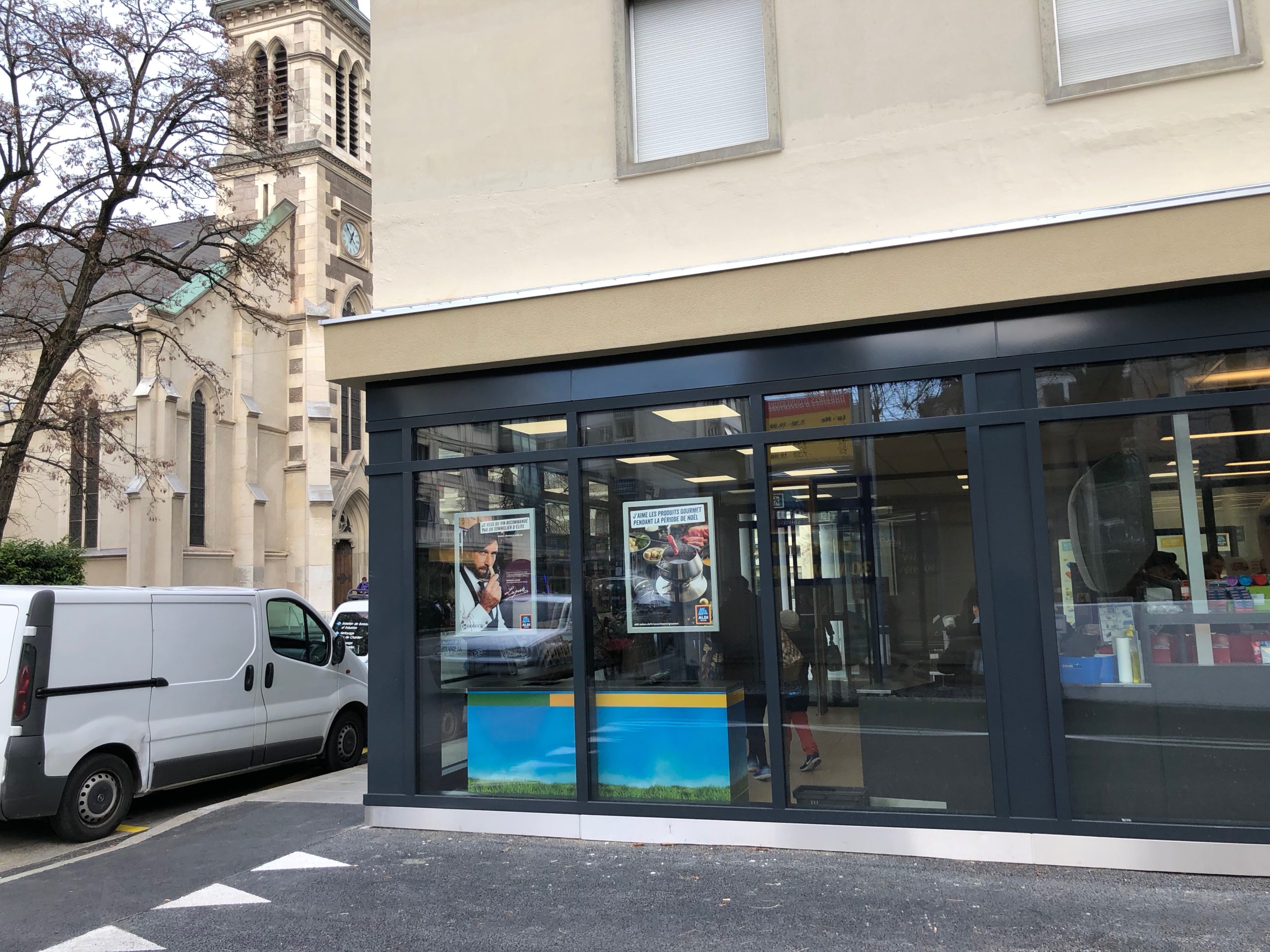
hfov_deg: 63.4
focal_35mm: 28
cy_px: 476
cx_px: 635
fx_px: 1027
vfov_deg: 49.7
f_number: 1.8
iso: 20
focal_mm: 4
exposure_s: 1/454
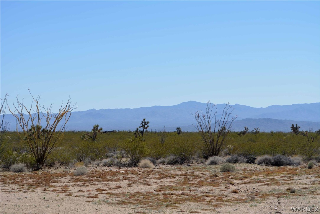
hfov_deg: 24.6
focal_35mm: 82
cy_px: 107
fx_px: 734
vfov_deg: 16.6
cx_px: 160
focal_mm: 55
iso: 100
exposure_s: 1/320
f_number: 9
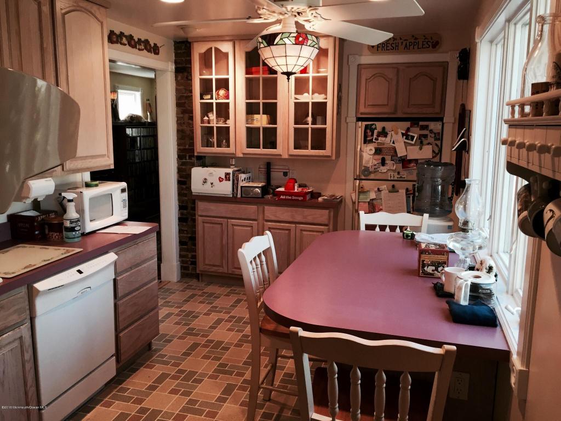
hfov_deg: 61.7
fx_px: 470
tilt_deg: -11.2
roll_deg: -1.4
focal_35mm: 29
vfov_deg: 48.2
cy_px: 210
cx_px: 280
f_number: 2.2
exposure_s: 1/30
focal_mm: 4.15
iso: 32
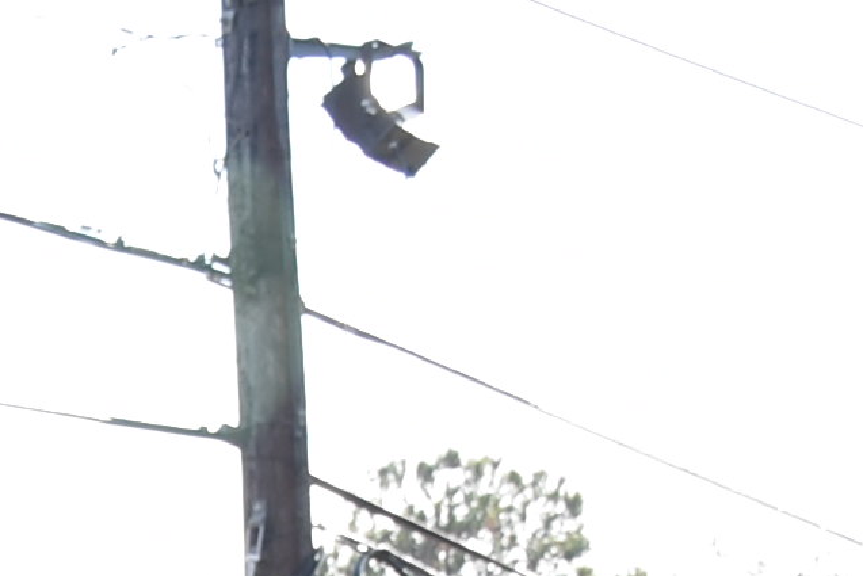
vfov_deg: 5.2
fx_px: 5839
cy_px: 1999
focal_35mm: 244
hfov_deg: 7.9
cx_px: -1184
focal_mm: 23
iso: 200
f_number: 7.1
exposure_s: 1/200
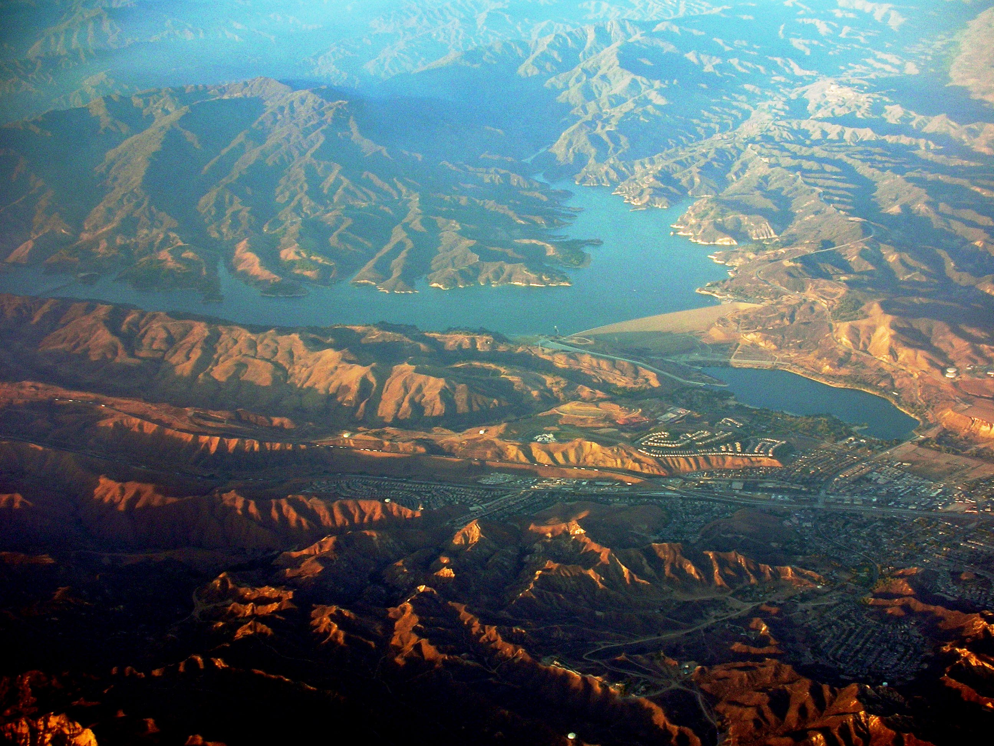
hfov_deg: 36.2
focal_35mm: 53
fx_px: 1522
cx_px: 497
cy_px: 373
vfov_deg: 27.5
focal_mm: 8.8
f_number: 3.7
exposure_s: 1/93
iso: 50
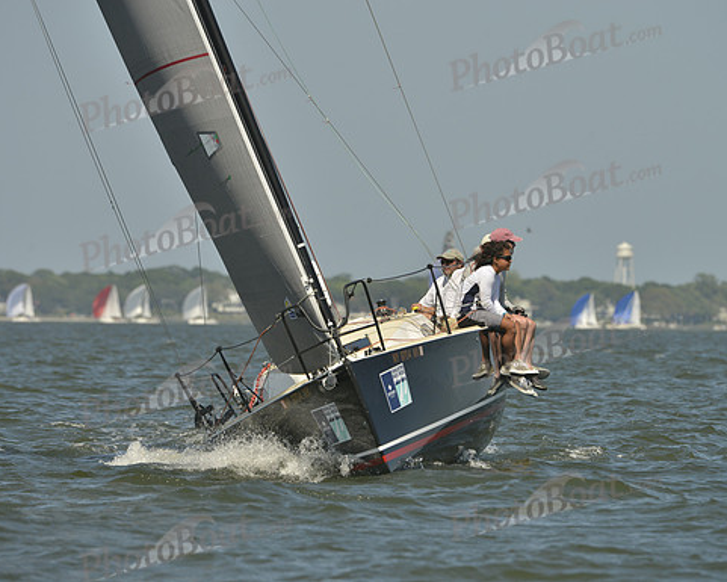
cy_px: 291
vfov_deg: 3.4
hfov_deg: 4.3
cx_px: 372
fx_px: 9749
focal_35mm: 453
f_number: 8
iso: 280
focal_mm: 400
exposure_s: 1/1250
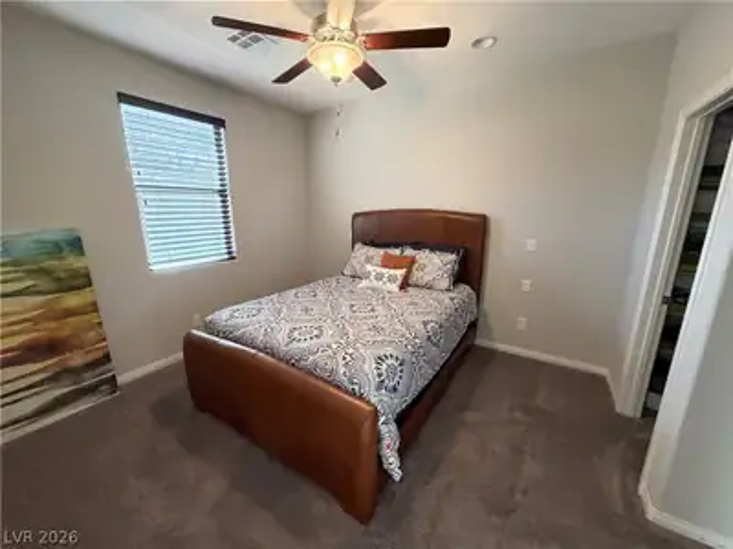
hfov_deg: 102.1
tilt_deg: -13.2
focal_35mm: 14
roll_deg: +0.3
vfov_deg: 85.7
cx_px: 366
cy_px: 274
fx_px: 296
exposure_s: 1/60
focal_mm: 2.22
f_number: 2.2
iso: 320
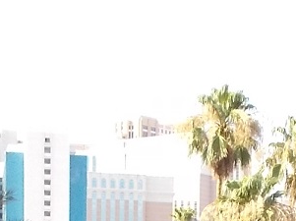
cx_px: 181
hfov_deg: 16.7
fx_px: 1008
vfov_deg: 11.1
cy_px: 478
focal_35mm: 118
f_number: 3.2
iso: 250
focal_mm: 4.6
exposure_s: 1/250
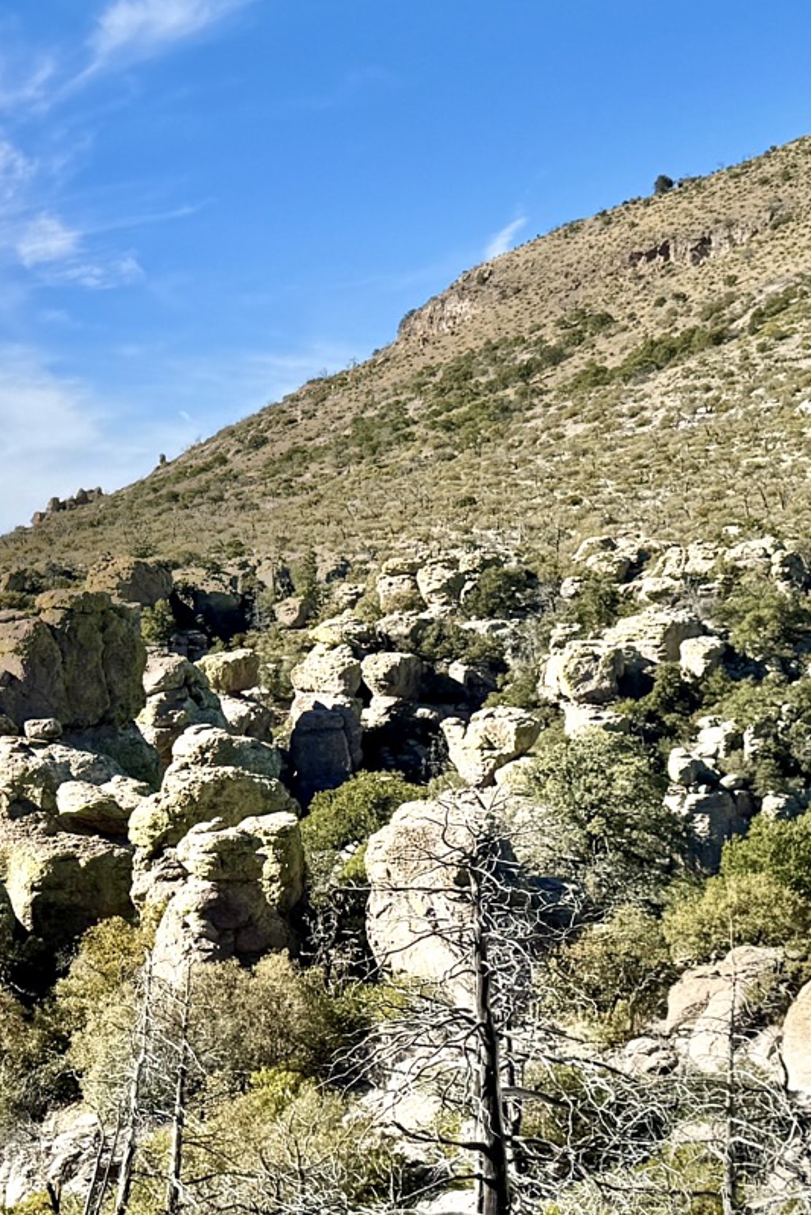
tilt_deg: +0.0
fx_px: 2533
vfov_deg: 27.0
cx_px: -119
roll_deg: +5.6
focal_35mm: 75
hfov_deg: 17.5
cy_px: 576
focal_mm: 6.86
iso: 80
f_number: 1.78
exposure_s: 1/4950
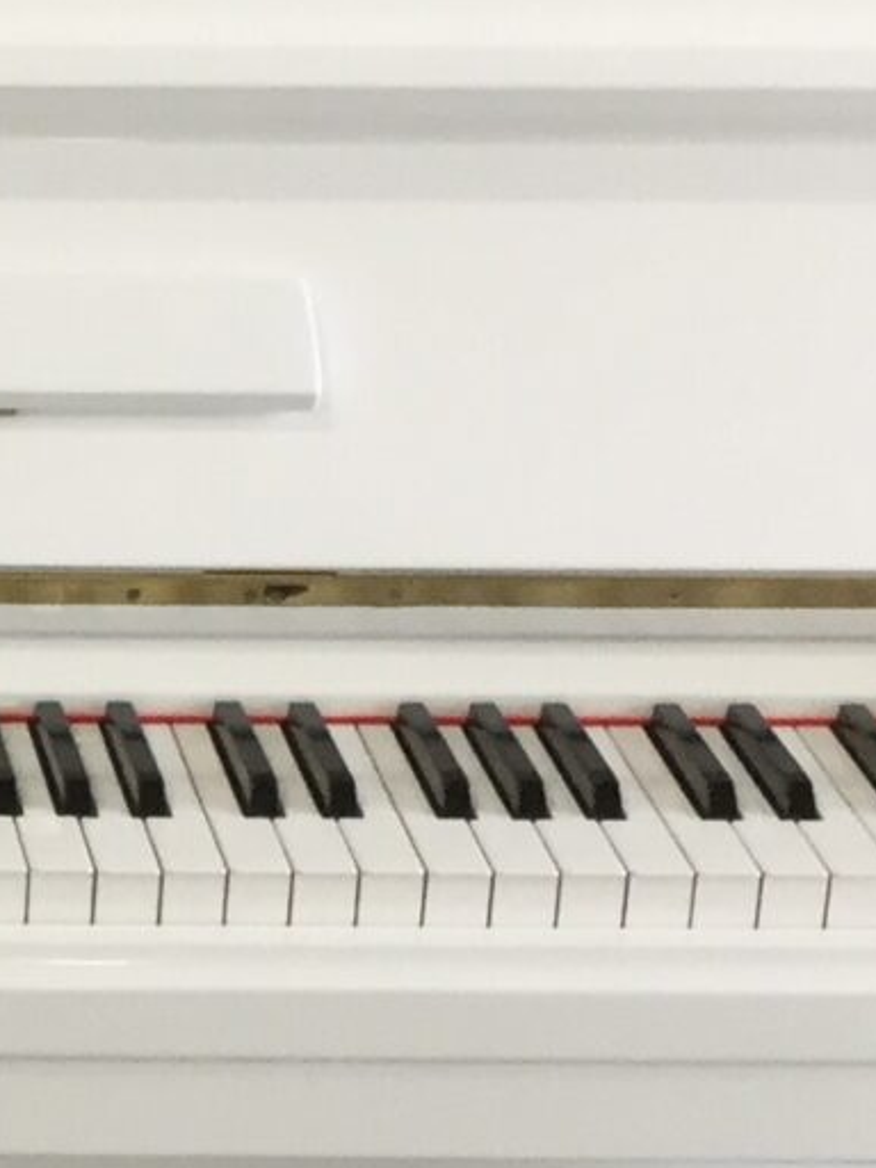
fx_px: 5230
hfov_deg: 9.2
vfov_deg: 12.7
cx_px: -682
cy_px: 972
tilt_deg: -26.5
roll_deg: -0.6
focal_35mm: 155
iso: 64
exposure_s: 1/33
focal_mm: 3.3
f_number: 2.4
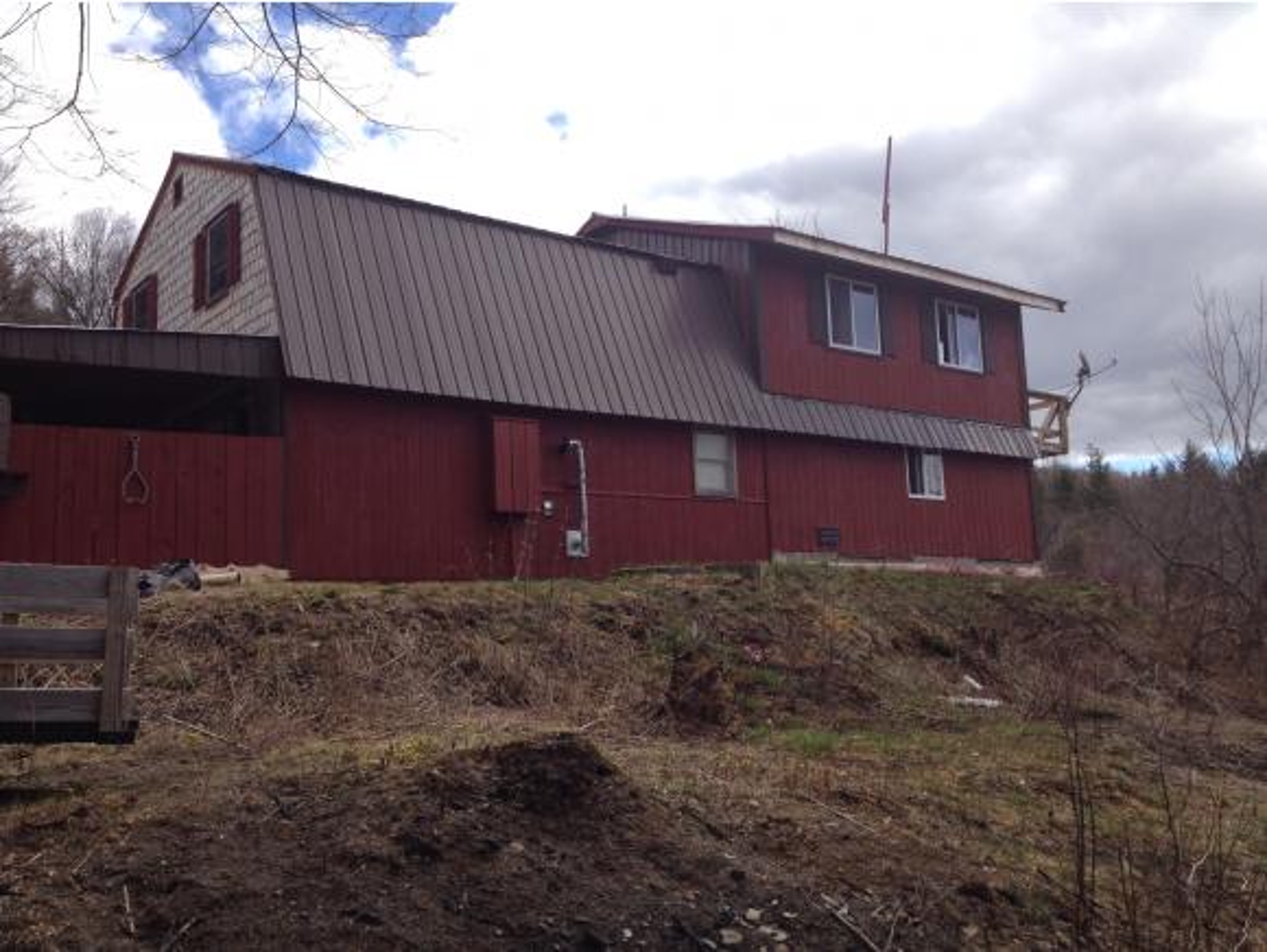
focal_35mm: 35
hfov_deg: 52.6
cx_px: 634
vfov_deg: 40.8
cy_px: 476
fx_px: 1282
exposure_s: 1/1416
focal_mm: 4.28
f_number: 2.4
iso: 50
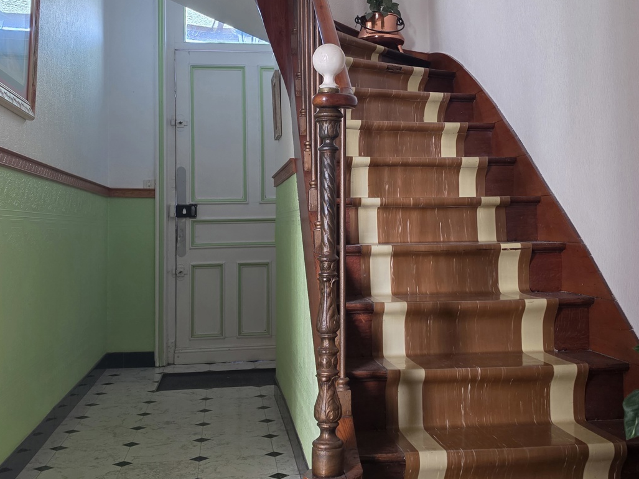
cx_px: 350
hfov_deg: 43.8
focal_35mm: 43
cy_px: 171
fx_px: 794
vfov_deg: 33.4
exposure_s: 1/100
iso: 320
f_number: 1.4
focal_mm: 6.5
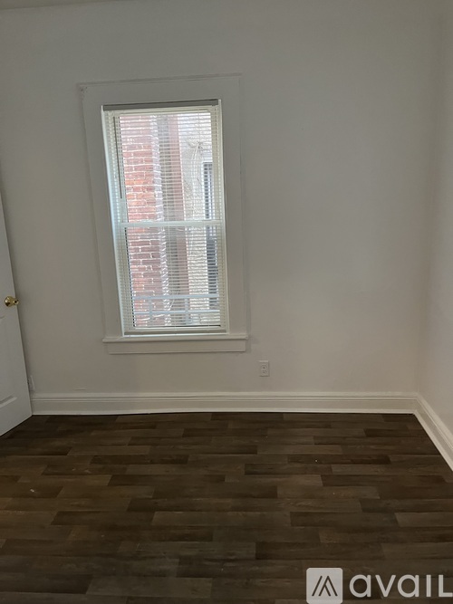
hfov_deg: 53.0
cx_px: 226
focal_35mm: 26
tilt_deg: -15.1
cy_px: 302
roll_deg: +2.4
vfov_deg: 67.3
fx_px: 454
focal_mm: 5.1
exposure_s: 1/60
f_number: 1.6
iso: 320
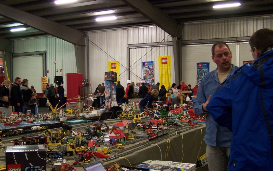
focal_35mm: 49
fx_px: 365
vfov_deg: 26.3
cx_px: 116
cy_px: 102
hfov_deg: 41.0
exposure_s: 1/8
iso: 140
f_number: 2.8
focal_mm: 6.3
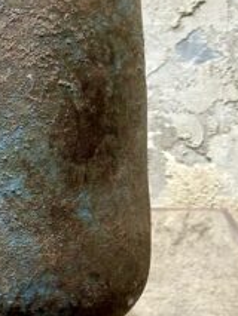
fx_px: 1374
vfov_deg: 12.9
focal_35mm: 150
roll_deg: -0.3
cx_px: 7
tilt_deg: -1.4
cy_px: -44
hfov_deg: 9.8
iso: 50
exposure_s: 1/100
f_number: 1.78
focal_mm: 6.86
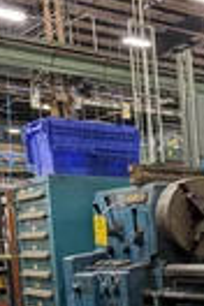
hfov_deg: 15.1
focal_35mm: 76
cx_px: 389
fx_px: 646
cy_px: 340
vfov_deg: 24.8
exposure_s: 1/185
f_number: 1.68
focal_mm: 6.9
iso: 934
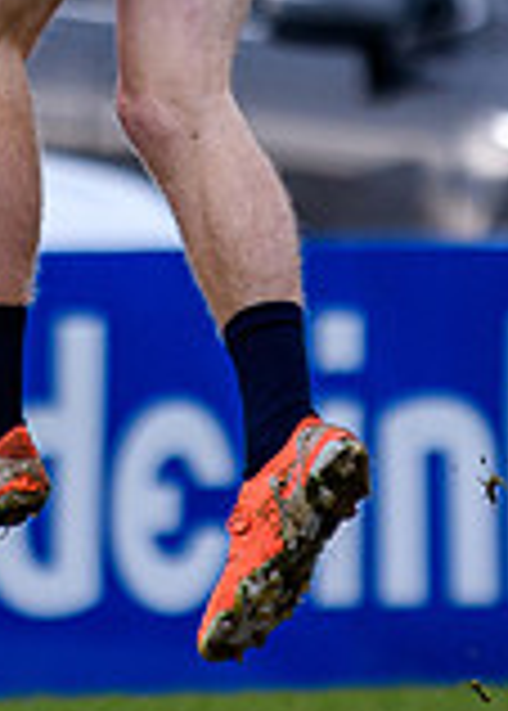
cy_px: -137
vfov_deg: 1.0
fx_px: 41393
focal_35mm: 2051
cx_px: 231
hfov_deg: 0.7
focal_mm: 200
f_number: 2.8
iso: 140
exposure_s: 1/1600
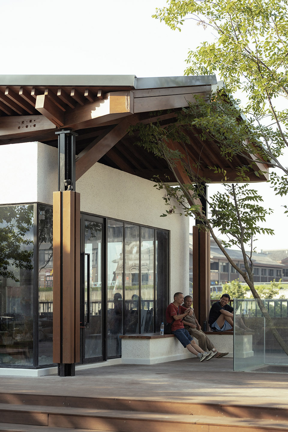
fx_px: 708
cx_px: 144
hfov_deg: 23.0
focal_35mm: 59
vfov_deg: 33.9
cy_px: 216
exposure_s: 1/1250
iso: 200
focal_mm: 59
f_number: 2.8
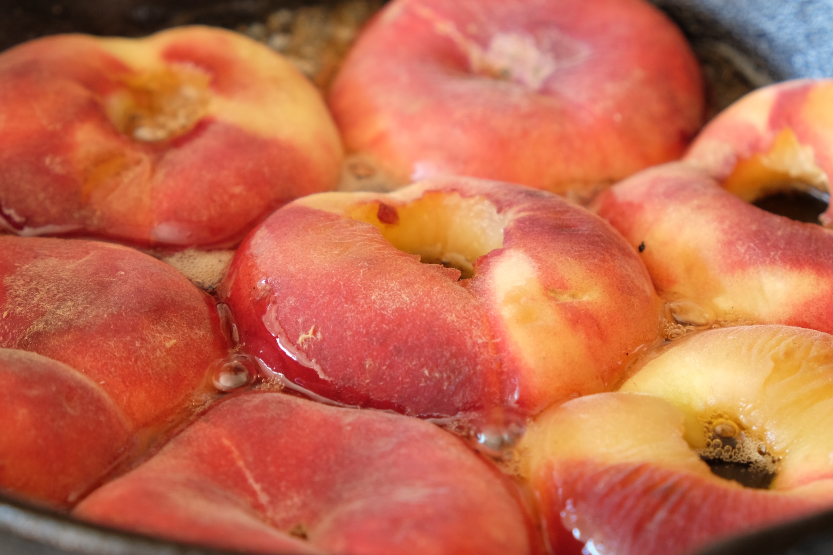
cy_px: 278
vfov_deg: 16.5
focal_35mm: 83
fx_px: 1920
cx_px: 416
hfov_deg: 24.5
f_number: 5.6
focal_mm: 55
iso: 800
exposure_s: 1/20
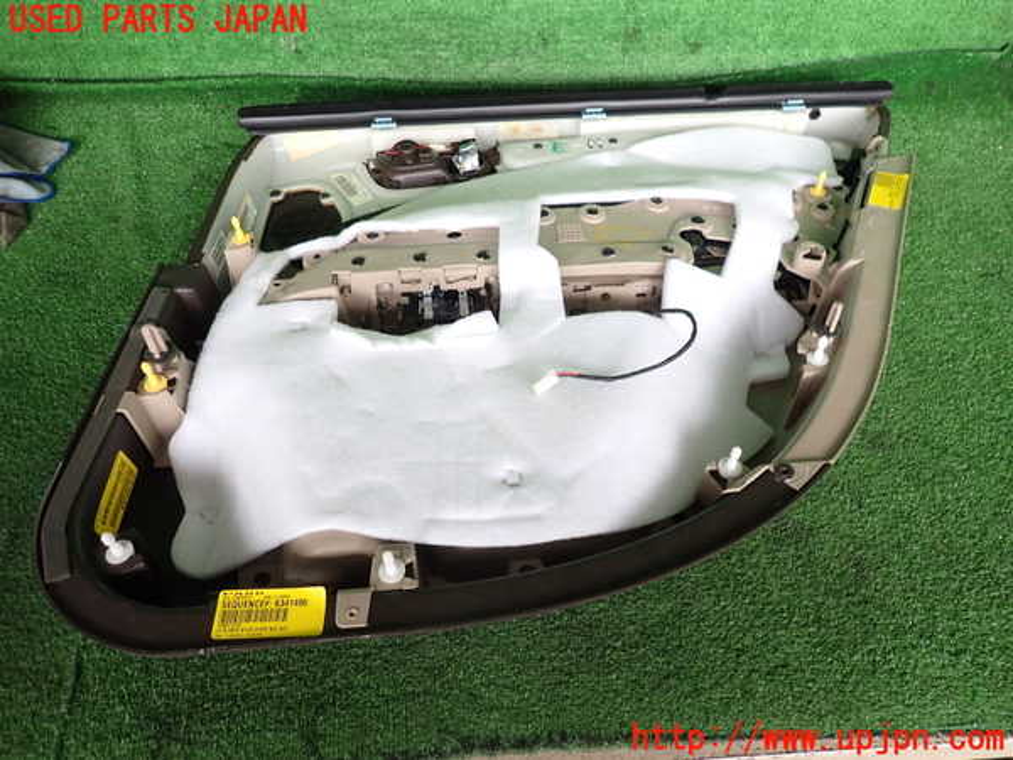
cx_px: 506
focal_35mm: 25
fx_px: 732
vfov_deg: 54.9
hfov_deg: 69.4
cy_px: 380
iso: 100
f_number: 2
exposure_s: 1/80
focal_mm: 4.5
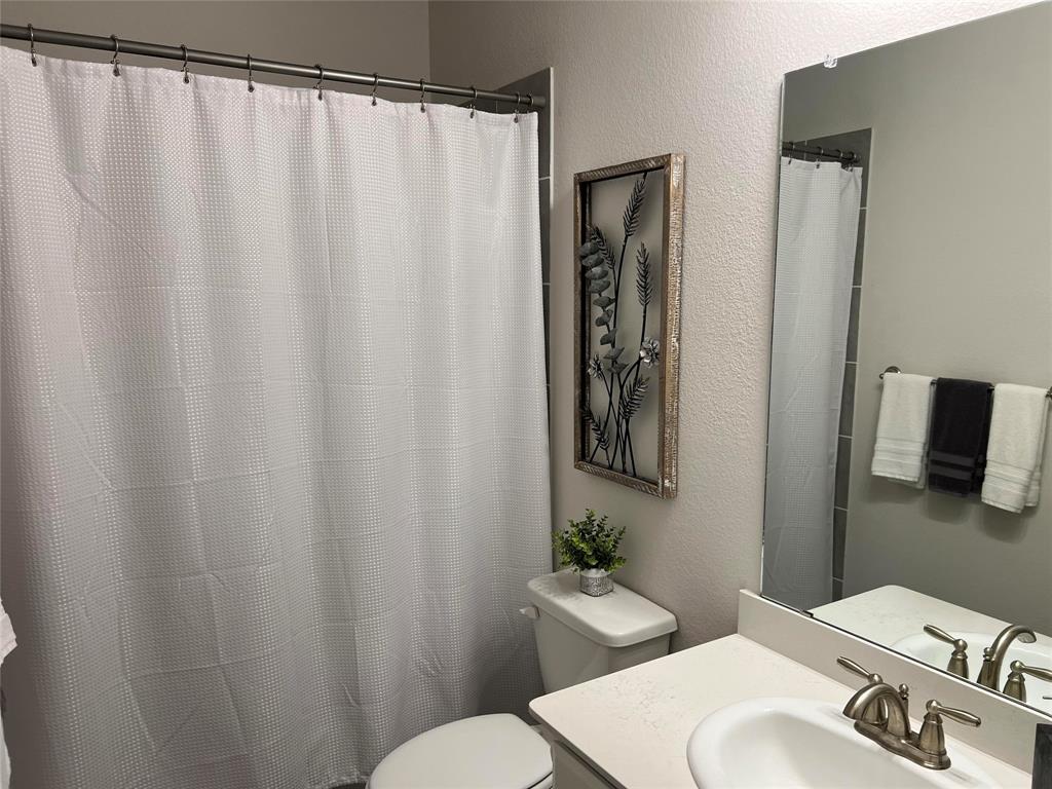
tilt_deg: -7.4
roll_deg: +0.3
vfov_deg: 53.1
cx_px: 526
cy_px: 394
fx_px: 790
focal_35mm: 26
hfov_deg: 67.3
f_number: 1.5
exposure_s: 1/120
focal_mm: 5.7
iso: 80
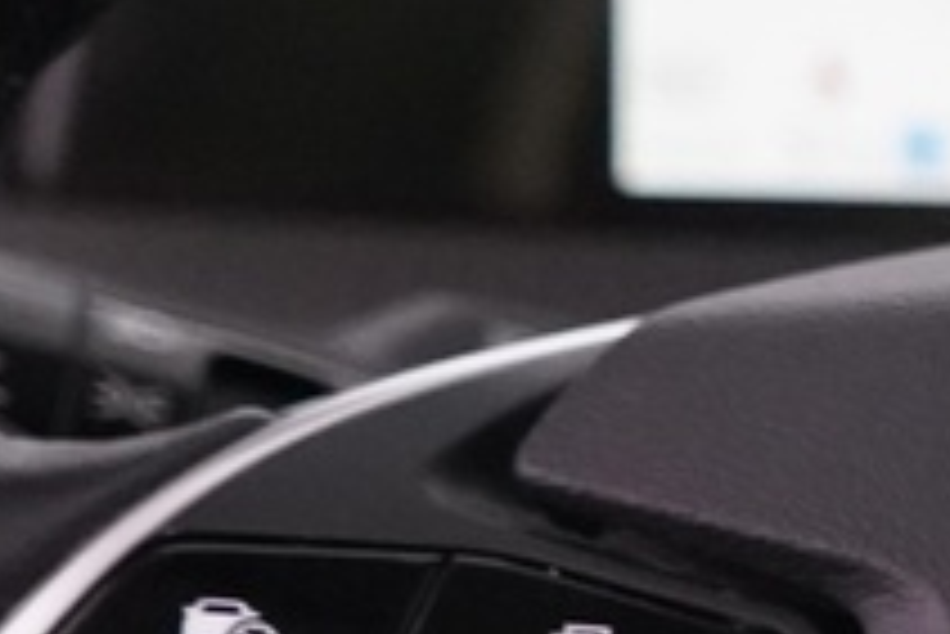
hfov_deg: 8.9
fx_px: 5677
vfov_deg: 6.3
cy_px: 985
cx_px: 2035
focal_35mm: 215
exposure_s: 1/50
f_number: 4
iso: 5000
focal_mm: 28
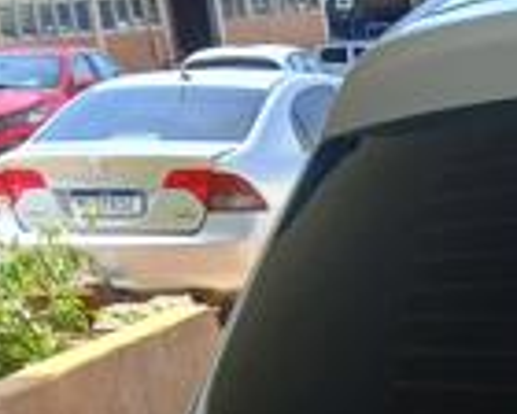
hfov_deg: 14.6
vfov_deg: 12.2
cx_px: 916
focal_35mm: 116
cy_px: 736
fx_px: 1775
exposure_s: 1/120
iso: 20
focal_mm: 3.98
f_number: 1.8
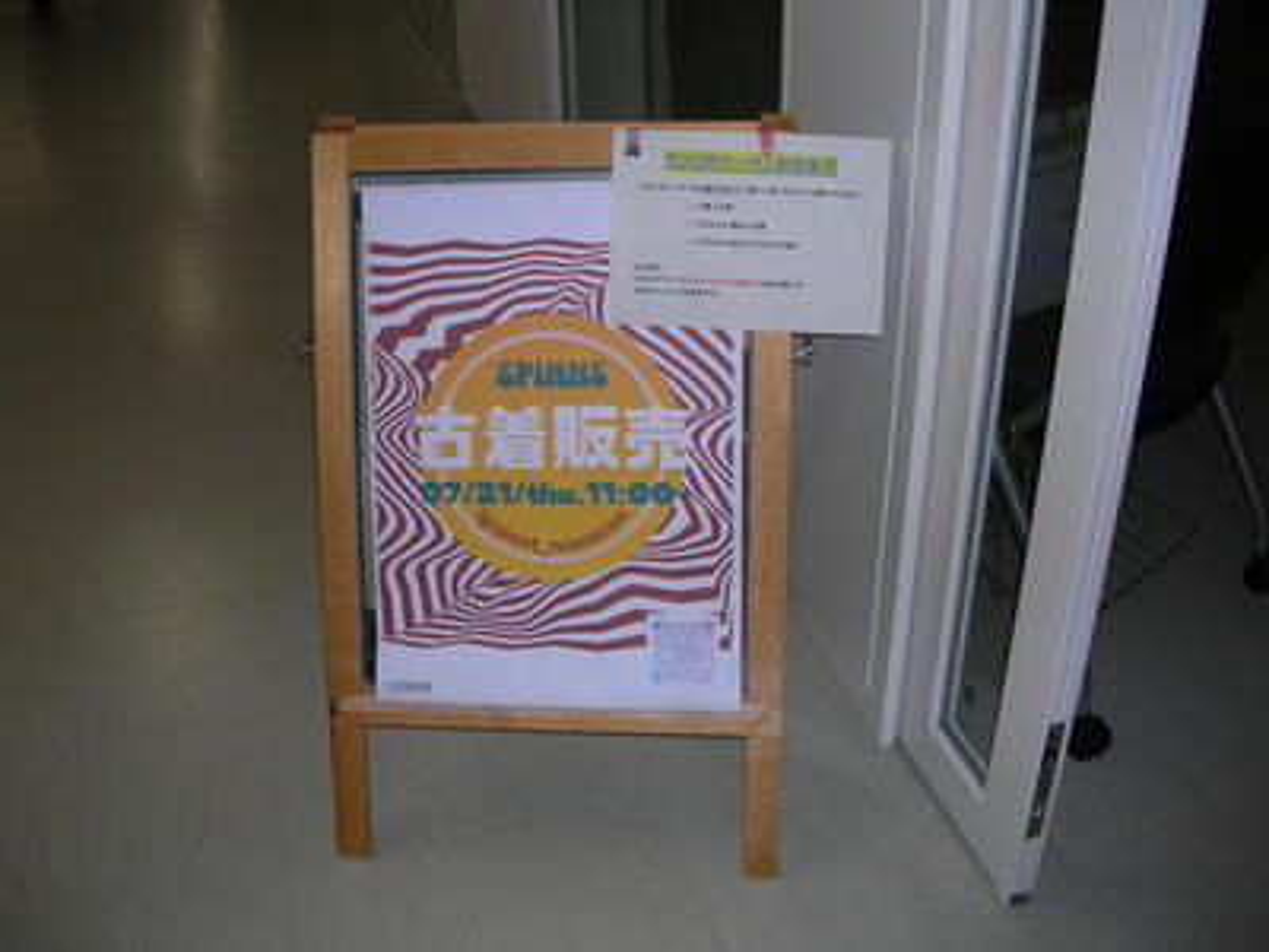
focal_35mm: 35
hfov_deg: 52.6
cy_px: 476
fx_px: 1283
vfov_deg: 40.7
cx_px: 634
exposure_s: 1/60.1
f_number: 2.8
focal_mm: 5.8
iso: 50
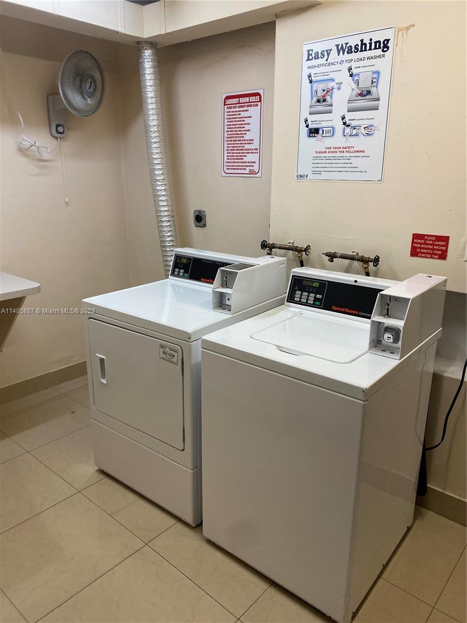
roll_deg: -0.7
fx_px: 468
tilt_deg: -13.2
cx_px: 234
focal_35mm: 26
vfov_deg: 67.3
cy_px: 312
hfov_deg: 53.1
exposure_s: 1/60
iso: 64
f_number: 1.8
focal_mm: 4.25
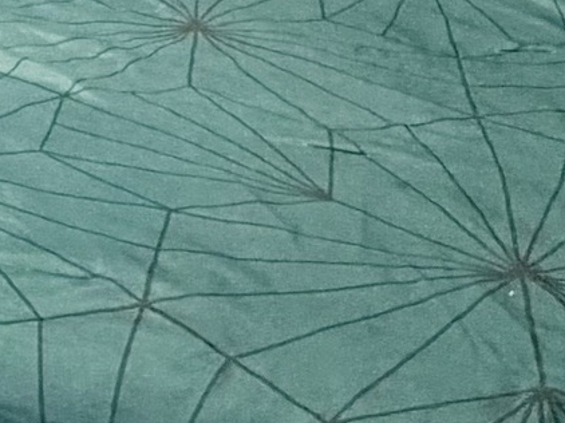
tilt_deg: -5.7
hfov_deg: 15.5
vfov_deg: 13.0
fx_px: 1664
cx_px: -553
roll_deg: +3.1
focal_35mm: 102
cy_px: -352
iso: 640
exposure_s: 1/60
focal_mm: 2.22
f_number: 2.2
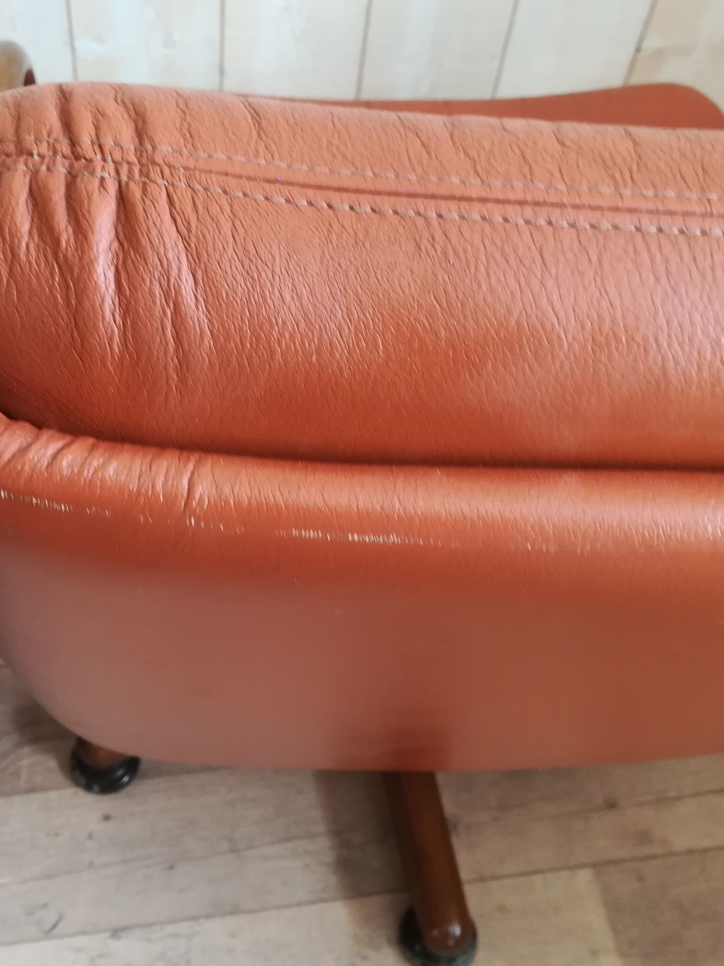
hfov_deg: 37.9
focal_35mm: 37
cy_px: 509
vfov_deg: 50.1
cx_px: 202
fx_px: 1032
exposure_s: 1/33.3
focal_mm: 3.83
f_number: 2.2
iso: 250
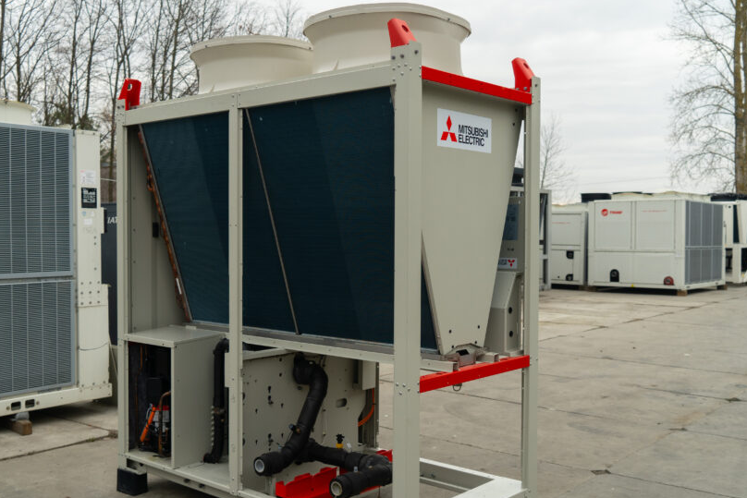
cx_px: 323
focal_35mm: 38
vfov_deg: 35.1
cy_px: 262
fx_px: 789
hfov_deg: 50.5
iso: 250
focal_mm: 30
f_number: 4
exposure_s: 1/500
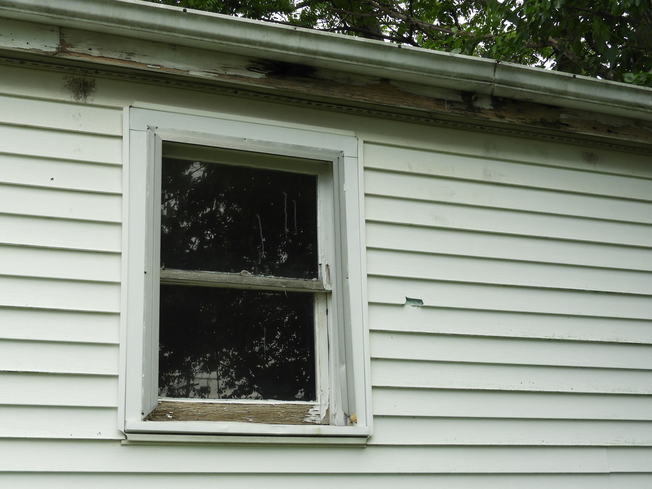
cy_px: 251
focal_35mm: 65
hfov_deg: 29.8
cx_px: 325
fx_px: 1224
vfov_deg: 22.6
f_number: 4
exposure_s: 1/500
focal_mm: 9
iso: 100
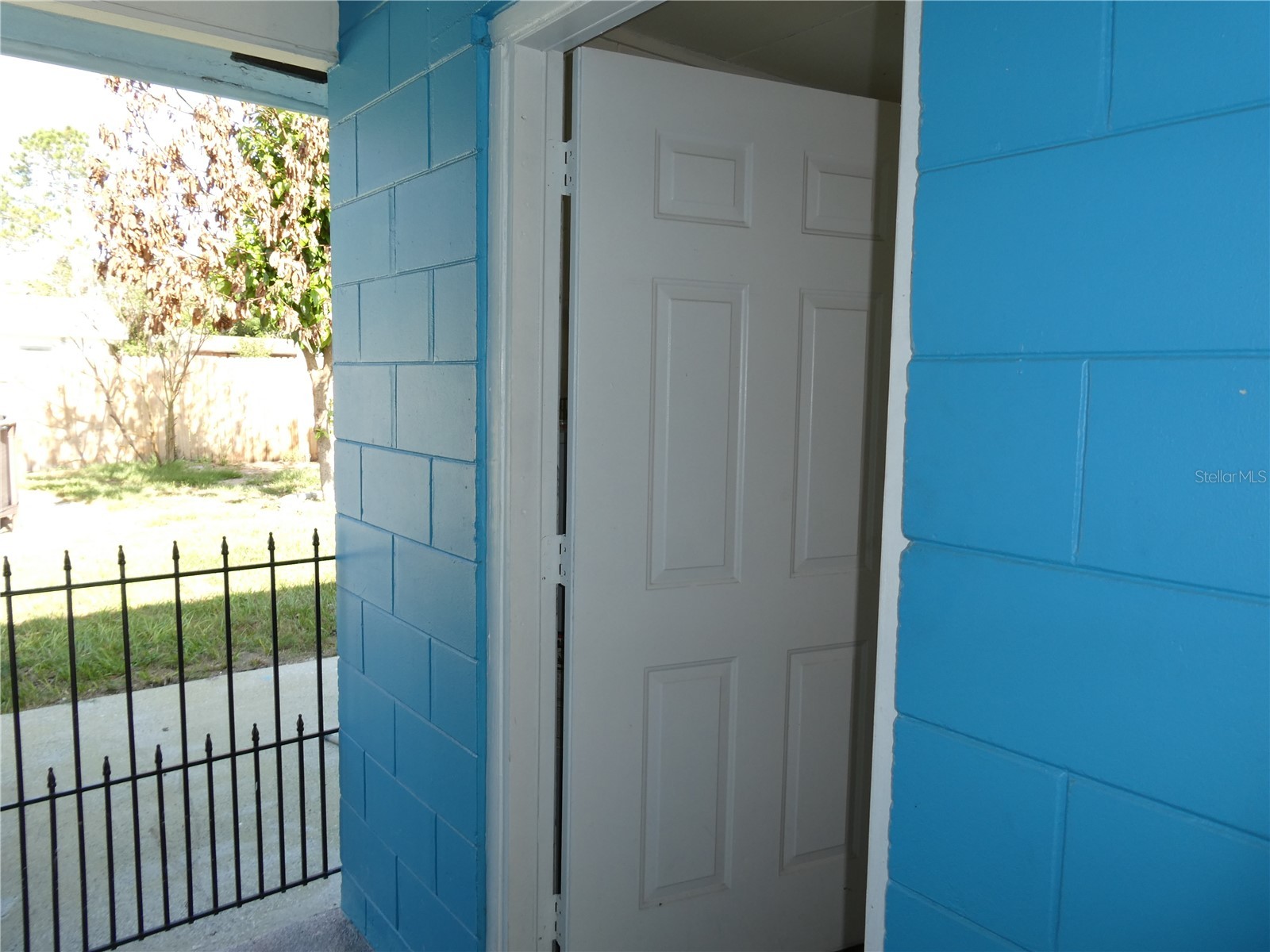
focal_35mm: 24
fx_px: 881
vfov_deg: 56.8
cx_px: 635
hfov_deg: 71.6
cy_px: 476
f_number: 3.3
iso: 80
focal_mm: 4.3
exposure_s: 1/125
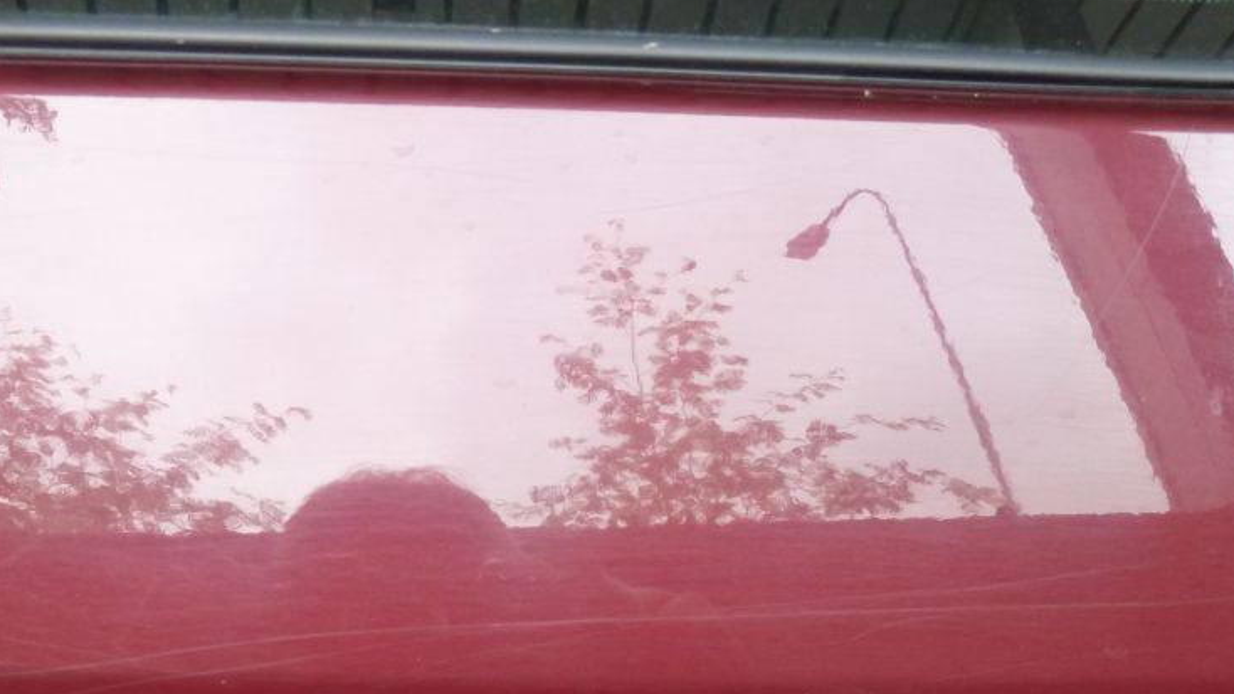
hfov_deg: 52.3
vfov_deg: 30.2
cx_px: 479
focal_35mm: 38
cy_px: 591
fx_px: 1243
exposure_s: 1/30
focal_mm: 4.1
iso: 250
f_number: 3.3
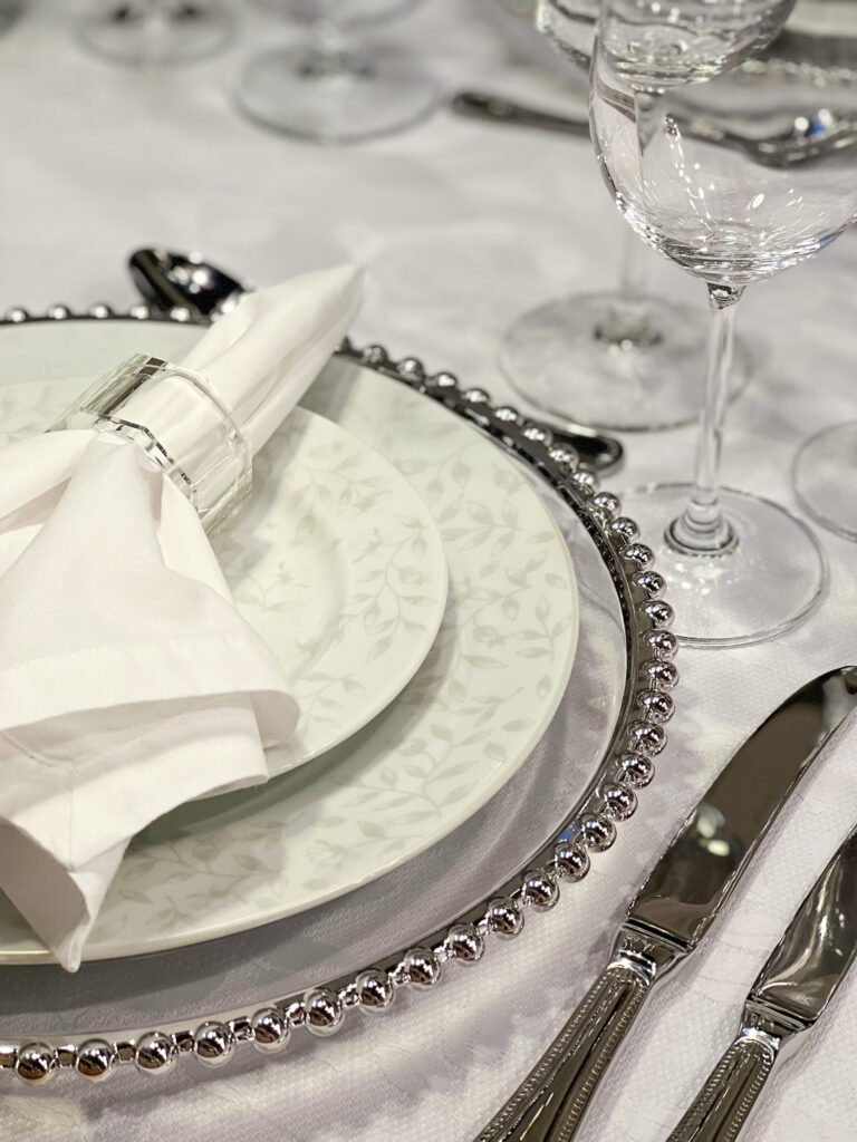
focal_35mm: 77
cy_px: 571
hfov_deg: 19.1
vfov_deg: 25.3
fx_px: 2542
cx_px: 428
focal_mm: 9
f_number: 2.8
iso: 125
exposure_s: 1/40
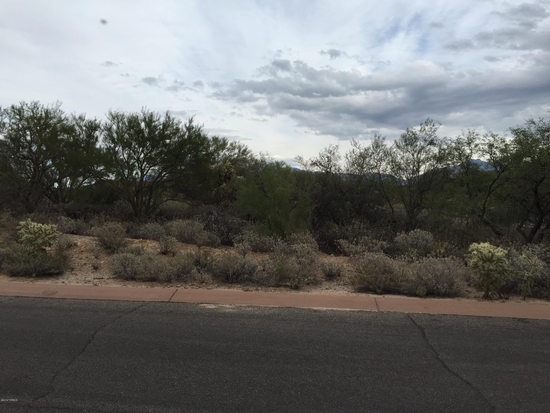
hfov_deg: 61.7
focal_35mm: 29
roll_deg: -0.5
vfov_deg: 48.2
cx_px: 275
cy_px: 206
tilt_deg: +1.6
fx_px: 461
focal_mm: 4.15
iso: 32
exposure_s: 1/1014
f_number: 2.2
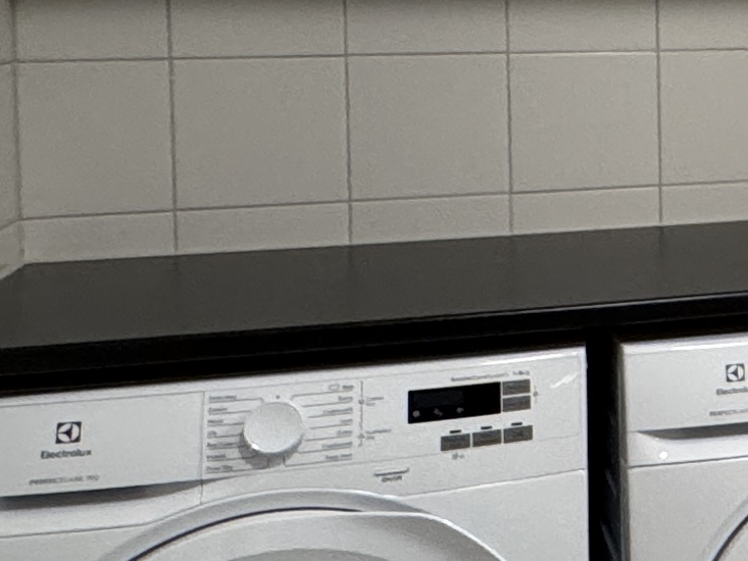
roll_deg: +0.1
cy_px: 52
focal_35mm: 77
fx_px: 1664
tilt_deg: -1.4
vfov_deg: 18.8
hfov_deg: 19.8
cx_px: 1281
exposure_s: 1/100
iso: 250
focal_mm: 2.22
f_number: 2.2
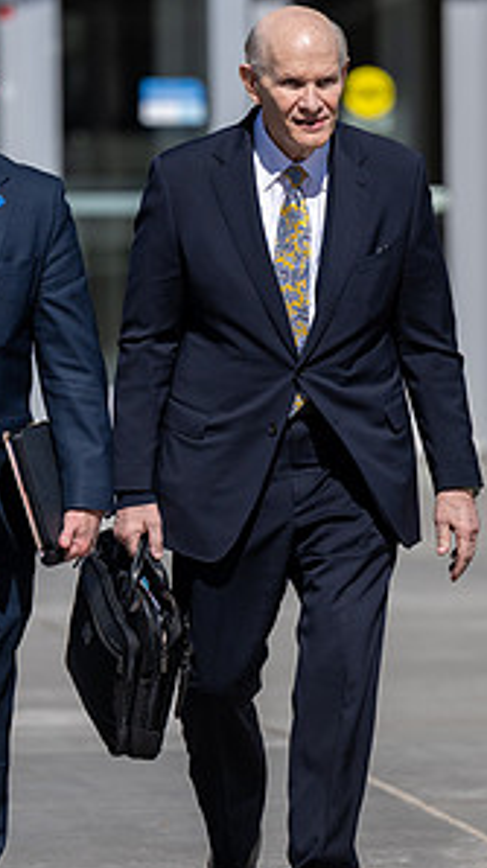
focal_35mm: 475
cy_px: 350
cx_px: 97
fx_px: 10936
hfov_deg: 2.6
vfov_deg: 4.6
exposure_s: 1/3200
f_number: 2.8
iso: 100
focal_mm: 200
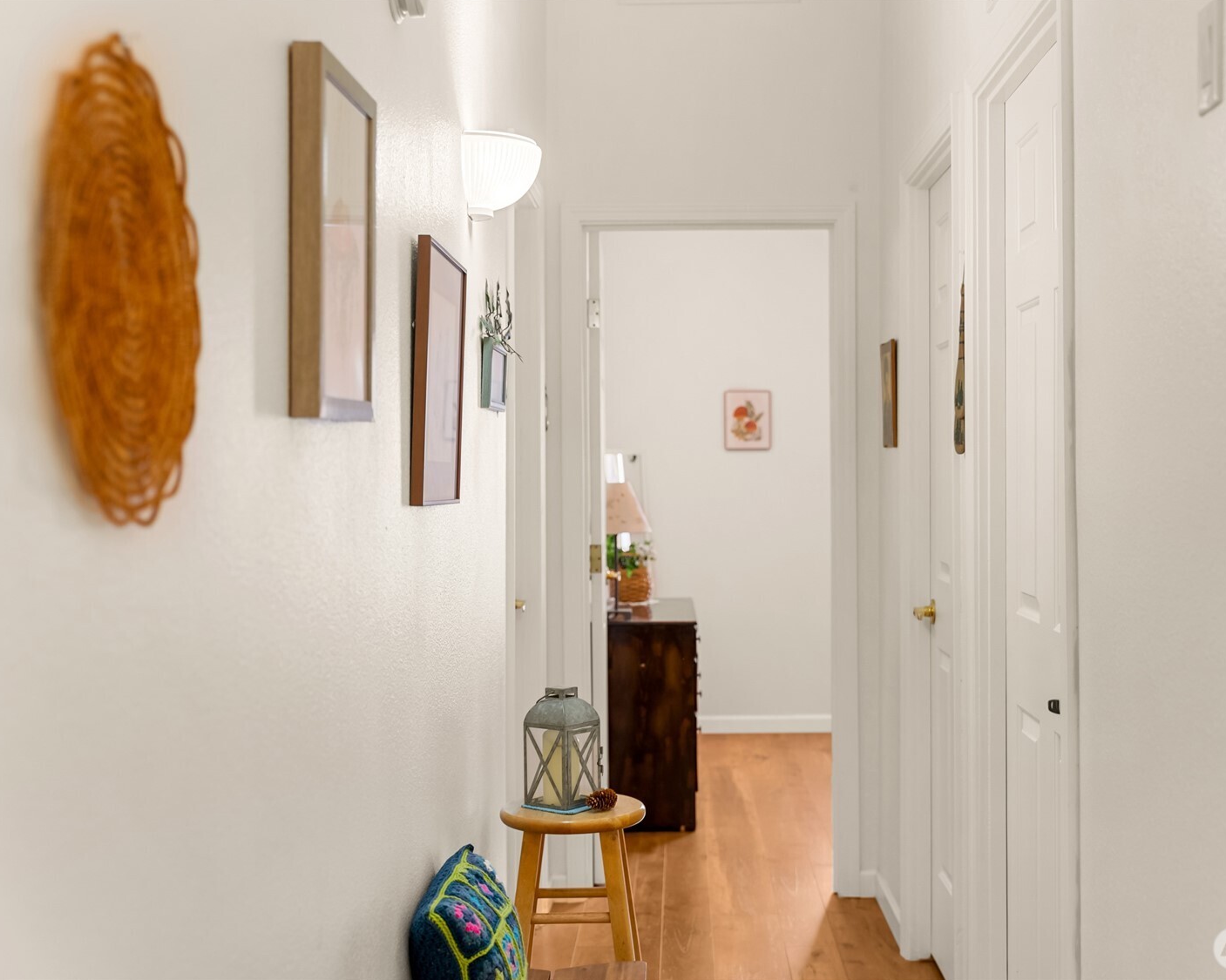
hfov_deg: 42.3
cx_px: 687
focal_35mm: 44
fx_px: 1580
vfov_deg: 34.5
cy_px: 489
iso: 400
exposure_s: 1/15
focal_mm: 38.5
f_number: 2.8
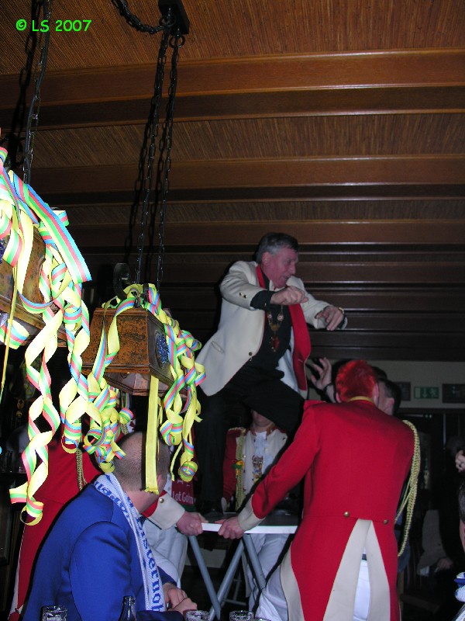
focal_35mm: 35
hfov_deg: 40.7
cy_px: 310
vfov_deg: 52.6
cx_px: 232
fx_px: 627
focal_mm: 8.9
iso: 50
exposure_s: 1/60.1
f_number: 2.8
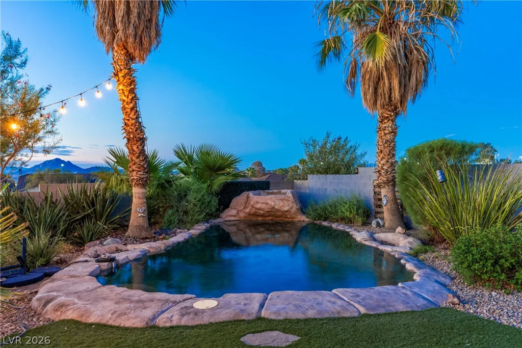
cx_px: 261
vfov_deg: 46.4
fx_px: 406
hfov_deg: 65.5
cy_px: 174
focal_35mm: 28
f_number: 8
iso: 400
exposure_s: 1/10
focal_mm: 28
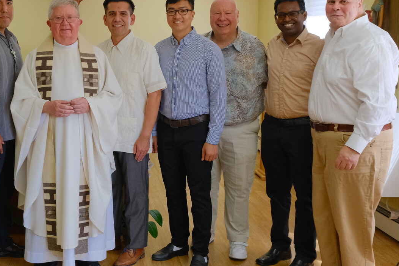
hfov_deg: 37.0
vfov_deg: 25.9
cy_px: 89
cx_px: 87
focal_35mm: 52
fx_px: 576
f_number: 5.6
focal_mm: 20.5
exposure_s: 1/85
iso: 1600
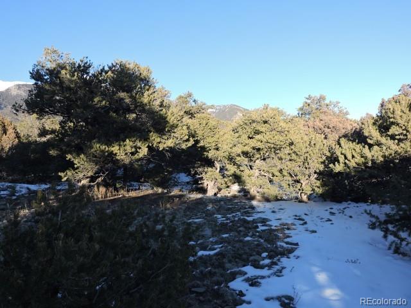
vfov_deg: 46.8
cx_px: 206
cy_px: 154
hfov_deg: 60.0
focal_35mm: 30
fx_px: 356
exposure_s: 1/400
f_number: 3.1
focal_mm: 5.4
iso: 100
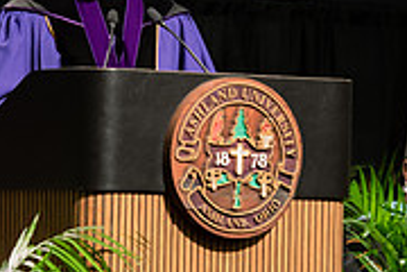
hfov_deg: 4.0
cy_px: 214
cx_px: 75
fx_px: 5833
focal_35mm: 516
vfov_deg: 2.7
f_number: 4
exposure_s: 1/200
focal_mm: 160
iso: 1000
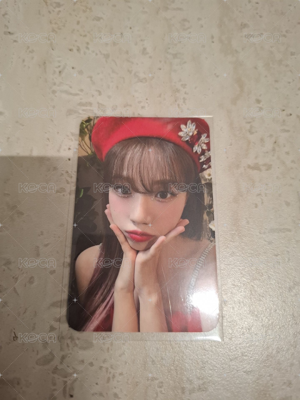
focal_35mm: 23
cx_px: 150
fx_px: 266
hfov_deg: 58.9
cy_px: 200
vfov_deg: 73.9
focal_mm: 5.54
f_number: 1.8
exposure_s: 1/40
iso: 320
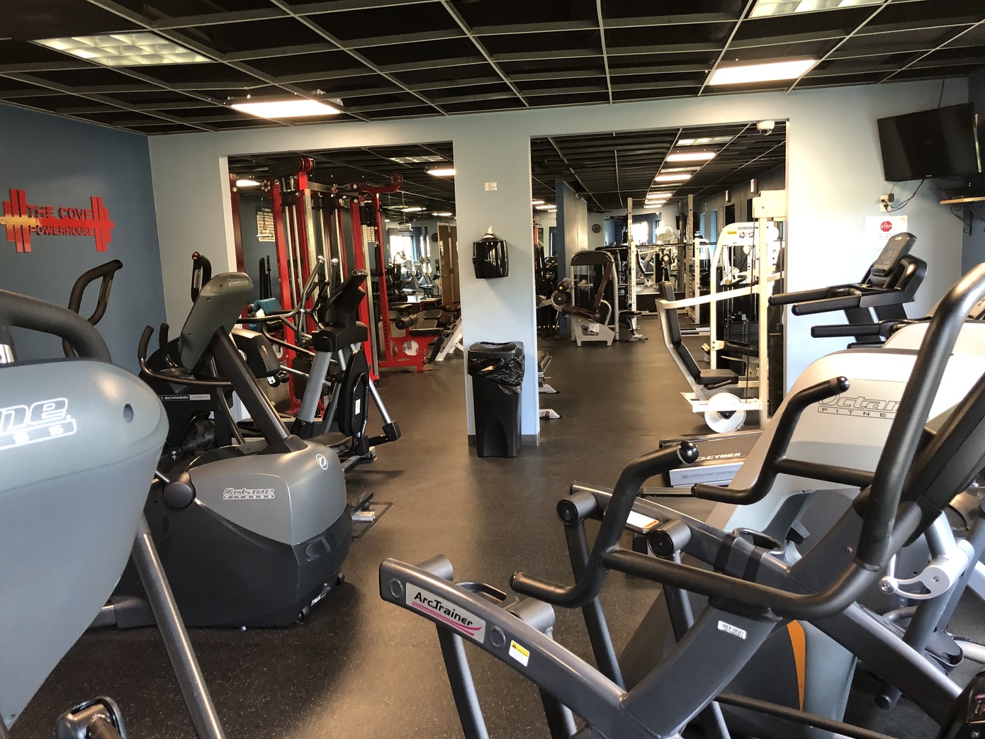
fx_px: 825
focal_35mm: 29
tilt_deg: -8.8
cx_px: 498
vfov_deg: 48.2
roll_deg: +3.1
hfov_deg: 61.6
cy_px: 372
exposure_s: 1/15
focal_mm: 4
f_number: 1.8
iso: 64
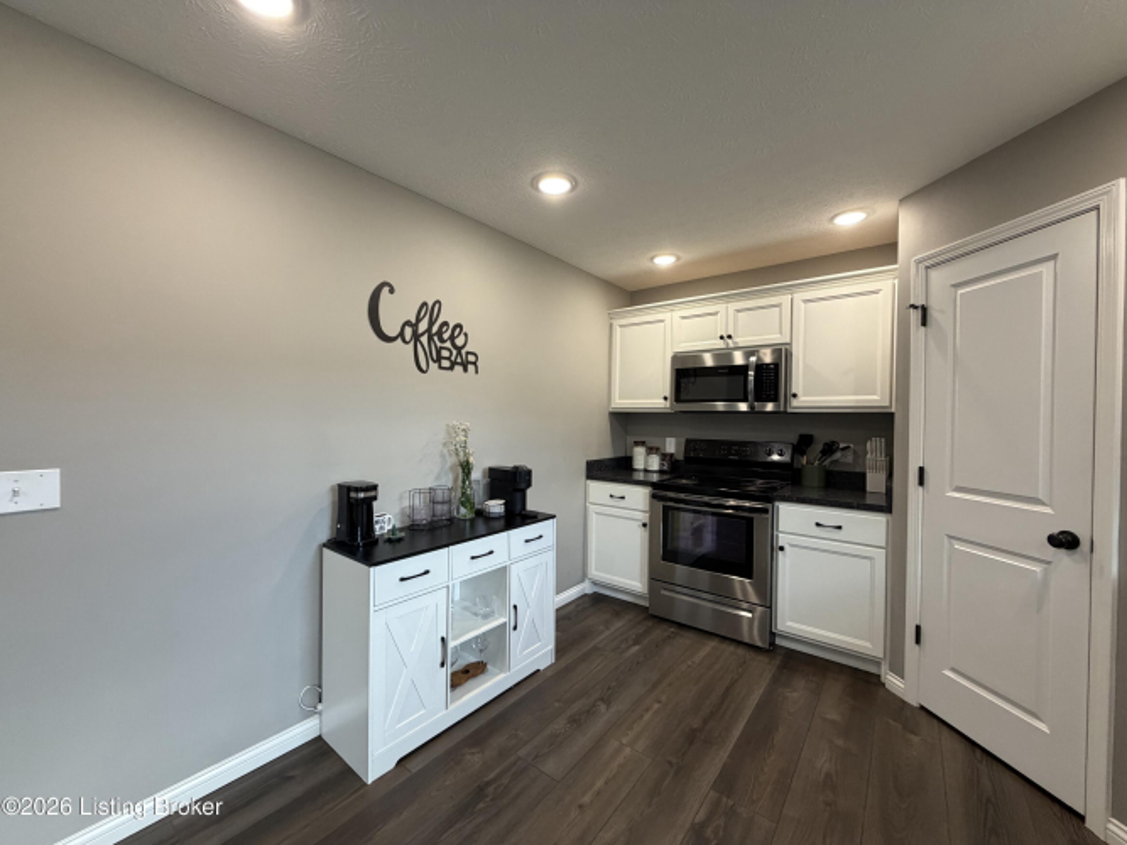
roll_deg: -0.3
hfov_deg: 102.1
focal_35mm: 14
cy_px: 422
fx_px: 456
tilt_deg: -0.9
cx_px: 564
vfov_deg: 85.7
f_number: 2.2
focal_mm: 2.22
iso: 250
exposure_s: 1/120
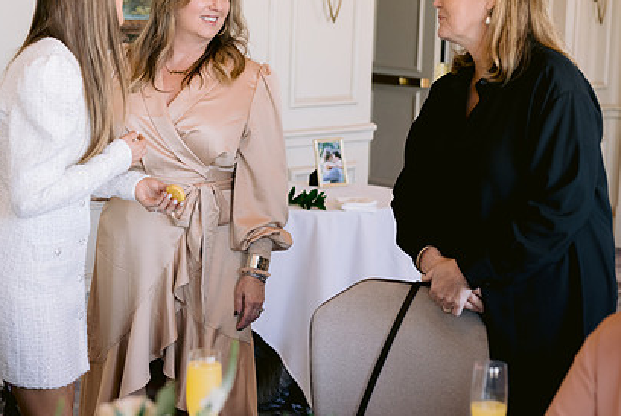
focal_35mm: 71
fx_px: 1226
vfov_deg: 19.2
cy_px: 165
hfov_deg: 28.4
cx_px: 250
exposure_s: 1/250
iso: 800
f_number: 3.2
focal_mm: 50
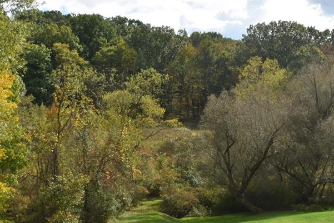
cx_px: 155
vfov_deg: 21.3
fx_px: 593
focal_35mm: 64
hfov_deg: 31.5
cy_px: 90
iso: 100
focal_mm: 25
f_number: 9
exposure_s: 1/250
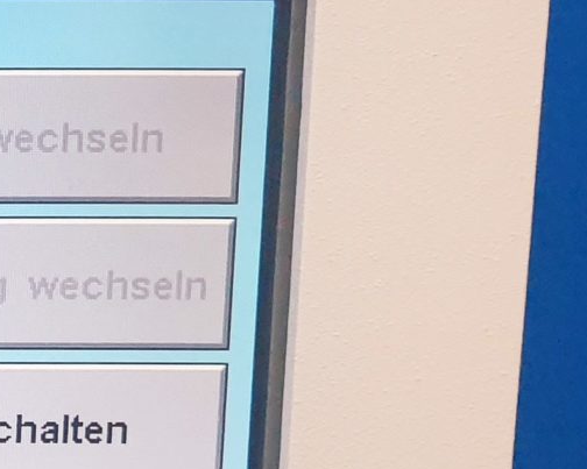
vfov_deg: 11.8
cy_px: 456
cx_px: -607
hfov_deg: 12.9
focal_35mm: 129
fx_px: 2241
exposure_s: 1/50
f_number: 2.4
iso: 320
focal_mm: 4.3
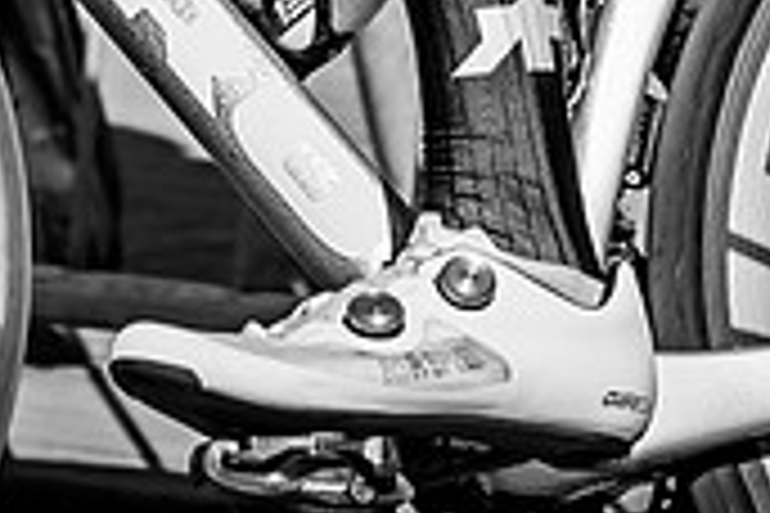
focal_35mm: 449
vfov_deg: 3.0
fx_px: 9603
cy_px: -922
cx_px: -188
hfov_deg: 4.6
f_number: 3.5
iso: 100
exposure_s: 1/1000
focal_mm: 70
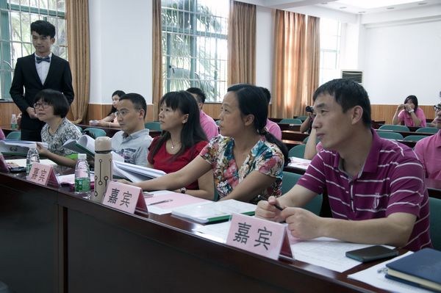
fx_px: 514
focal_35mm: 42
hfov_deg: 46.4
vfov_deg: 31.8
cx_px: 220
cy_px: 146
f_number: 4
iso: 800
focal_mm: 28
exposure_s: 1/30
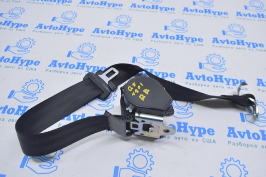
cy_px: 88
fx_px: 221
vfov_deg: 43.5
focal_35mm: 30
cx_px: 133
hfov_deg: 62.0
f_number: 5.6
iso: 400
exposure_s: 1/20
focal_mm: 20
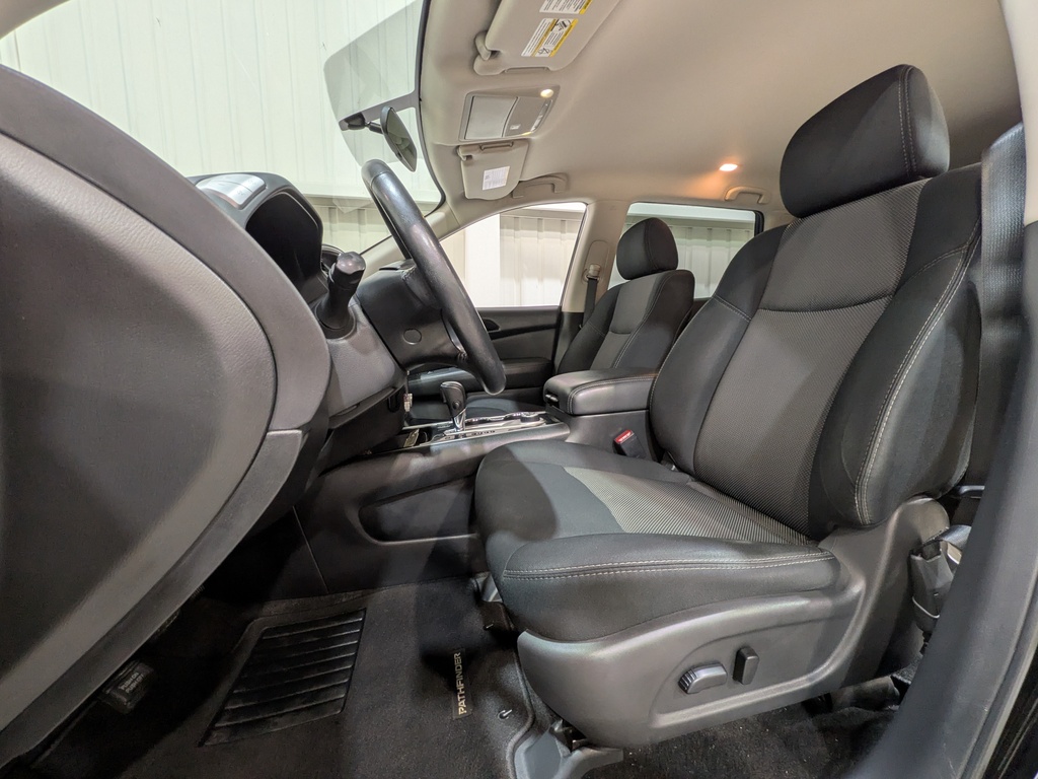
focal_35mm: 14
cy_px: 390
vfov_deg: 85.7
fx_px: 420
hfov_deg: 102.1
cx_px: 519
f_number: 2.2
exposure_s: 1/24
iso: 71
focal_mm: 1.83
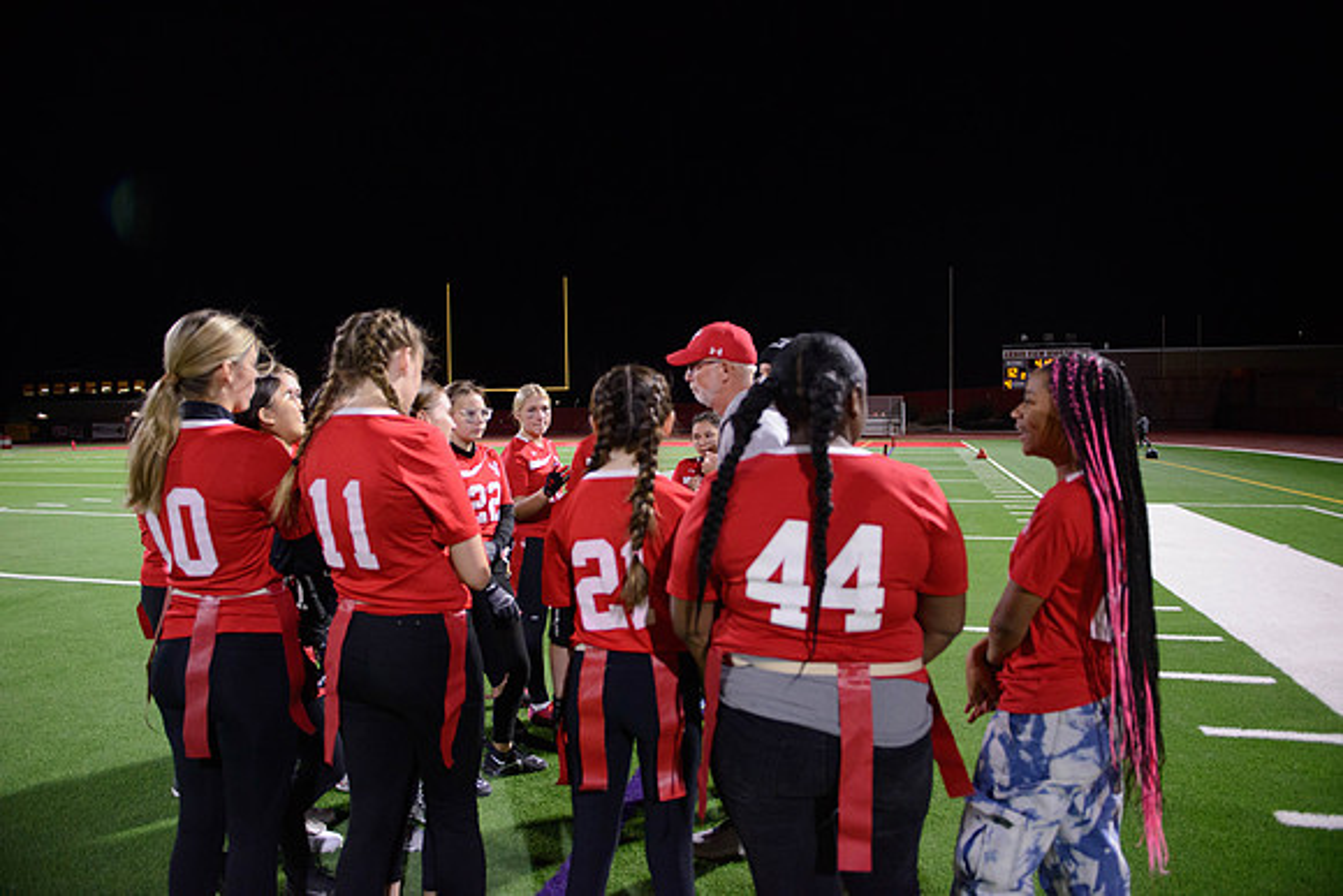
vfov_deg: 53.2
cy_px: 448
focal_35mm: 24
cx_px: 672
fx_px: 896
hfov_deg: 73.7
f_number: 2.8
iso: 3200
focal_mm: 24
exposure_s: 1/320
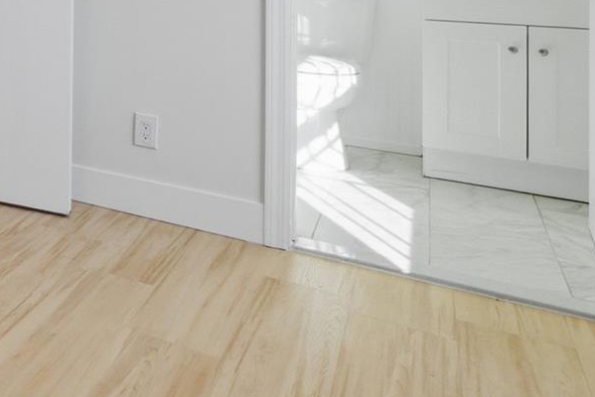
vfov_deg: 28.2
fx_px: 678
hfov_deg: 29.7
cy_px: -87
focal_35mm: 41
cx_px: -283
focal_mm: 12
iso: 800
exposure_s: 1/640
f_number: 8
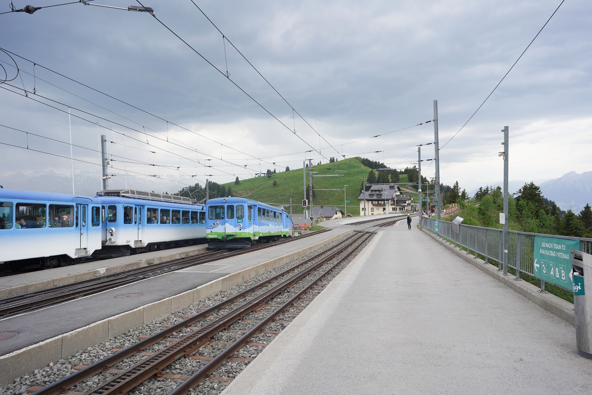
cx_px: 296
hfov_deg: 73.7
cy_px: 198
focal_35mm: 24
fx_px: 395
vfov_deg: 53.1
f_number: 6.3
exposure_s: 1/100
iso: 100
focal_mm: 24
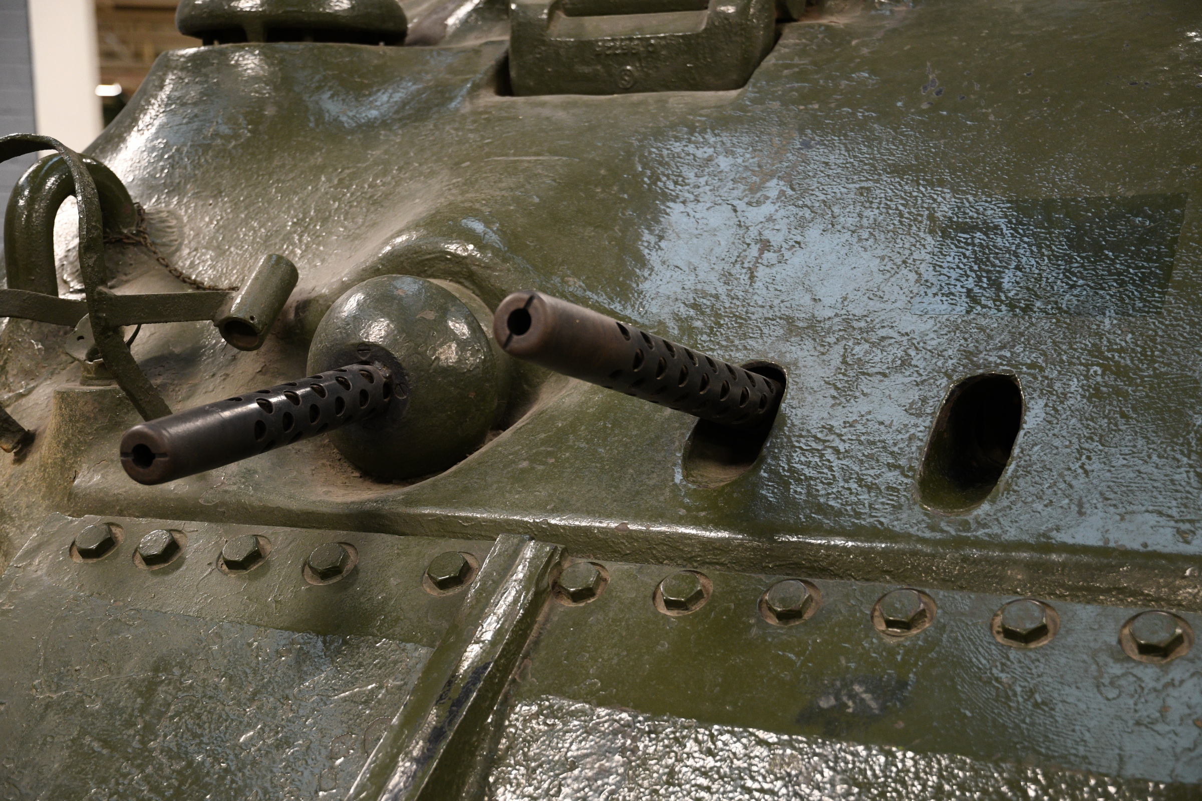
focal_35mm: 57
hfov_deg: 35.1
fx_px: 1903
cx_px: 601
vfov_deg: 23.8
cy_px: 400
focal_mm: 38
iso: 800
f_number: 3.3
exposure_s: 1/25
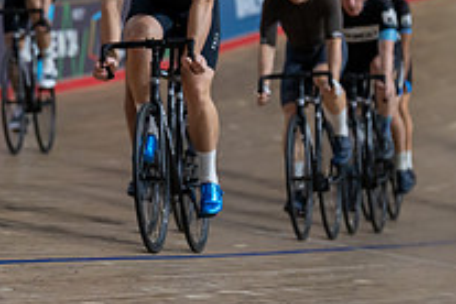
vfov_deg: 3.4
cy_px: 30
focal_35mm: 410
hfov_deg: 5.0
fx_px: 5193
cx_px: -88
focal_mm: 146
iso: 3200
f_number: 2.8
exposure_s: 1/800
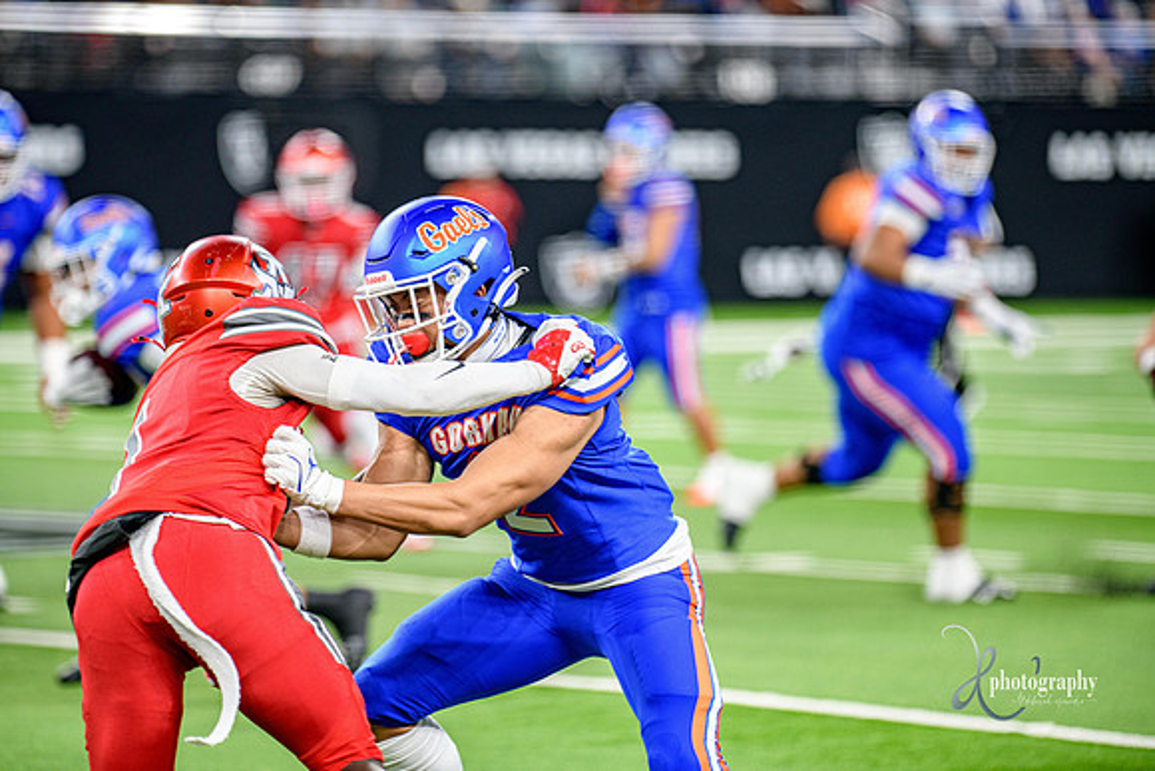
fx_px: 7060
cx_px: 578
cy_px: 386
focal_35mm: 220
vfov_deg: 6.2
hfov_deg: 9.4
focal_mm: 220
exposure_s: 1/400
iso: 1250
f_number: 2.8
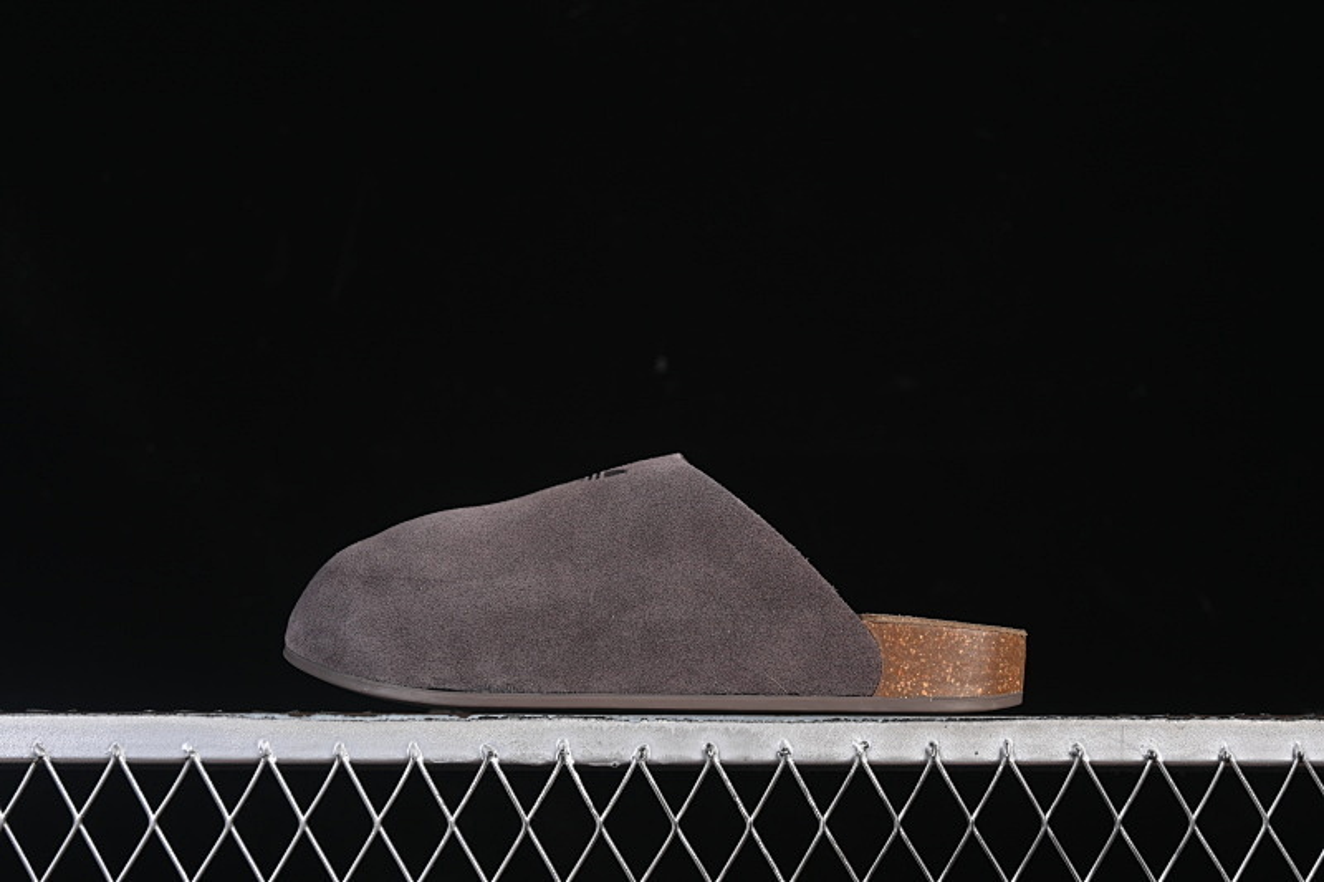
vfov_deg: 18.2
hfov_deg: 27.0
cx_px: 662
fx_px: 2758
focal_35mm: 75
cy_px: 441
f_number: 6.3
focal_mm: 50
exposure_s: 1/60
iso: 160
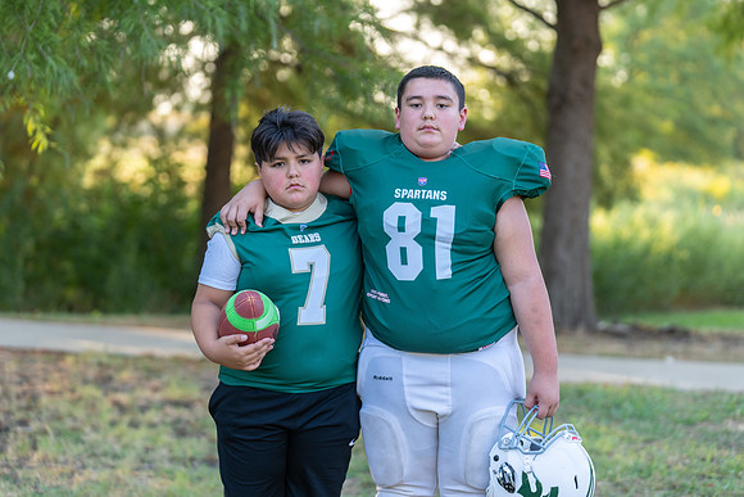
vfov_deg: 13.3
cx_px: 389
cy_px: 237
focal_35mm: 103
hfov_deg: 19.8
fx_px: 2137
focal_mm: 96
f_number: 2.8
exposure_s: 1/320
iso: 250
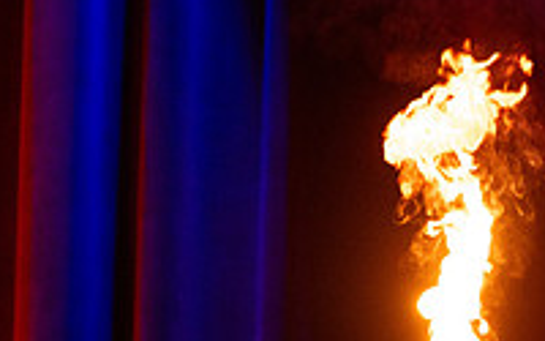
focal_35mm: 443
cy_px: 435
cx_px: 537
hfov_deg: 4.7
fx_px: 6580
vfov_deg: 3.0
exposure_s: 1/200
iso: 3200
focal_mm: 150
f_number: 2.8
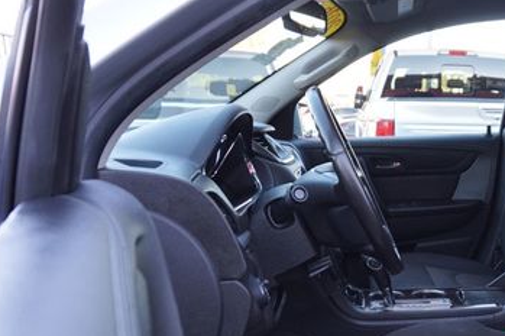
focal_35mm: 44
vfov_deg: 29.9
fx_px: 617
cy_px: 258
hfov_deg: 42.4
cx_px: 409
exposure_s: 1/60
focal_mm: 16
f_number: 4
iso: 250
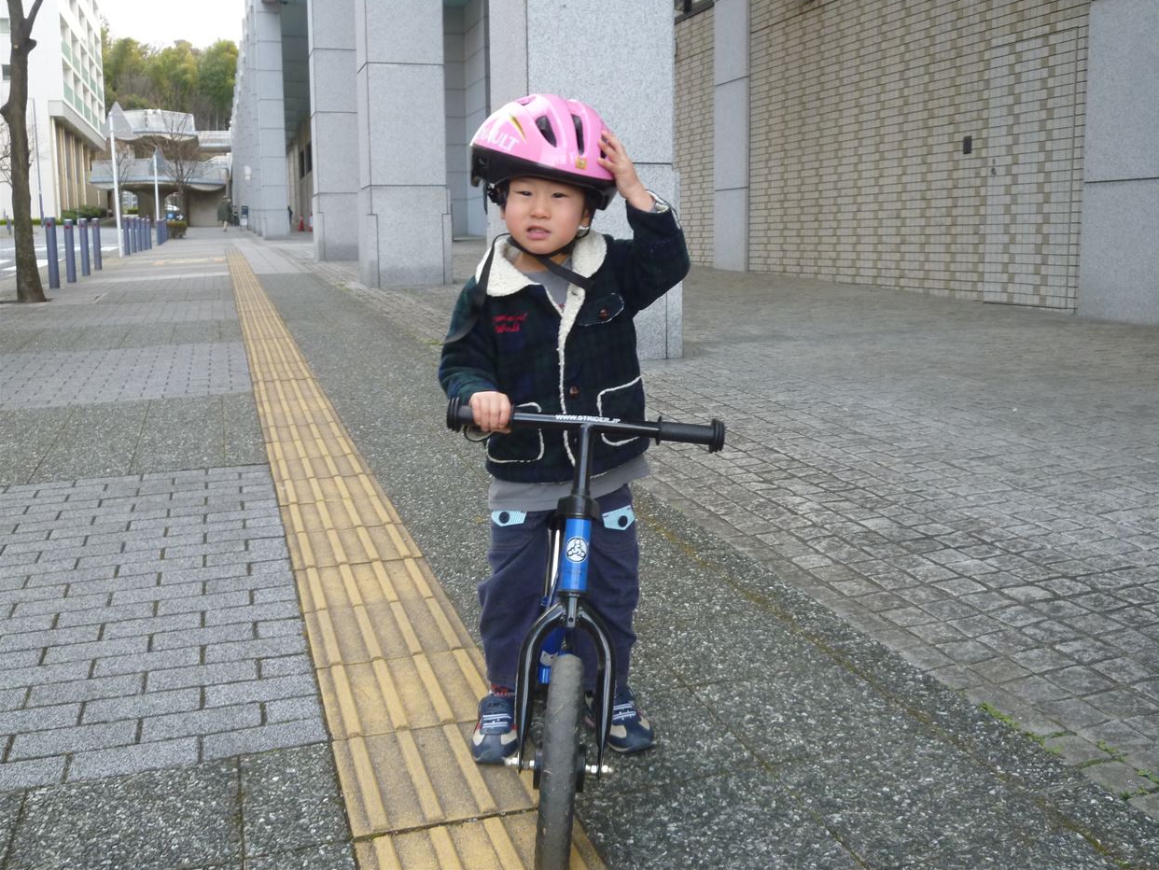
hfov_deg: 53.9
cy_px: 423
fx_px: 1139
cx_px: 596
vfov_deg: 41.8
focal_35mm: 34
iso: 160
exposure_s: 1/100
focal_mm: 5.9
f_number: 3.2
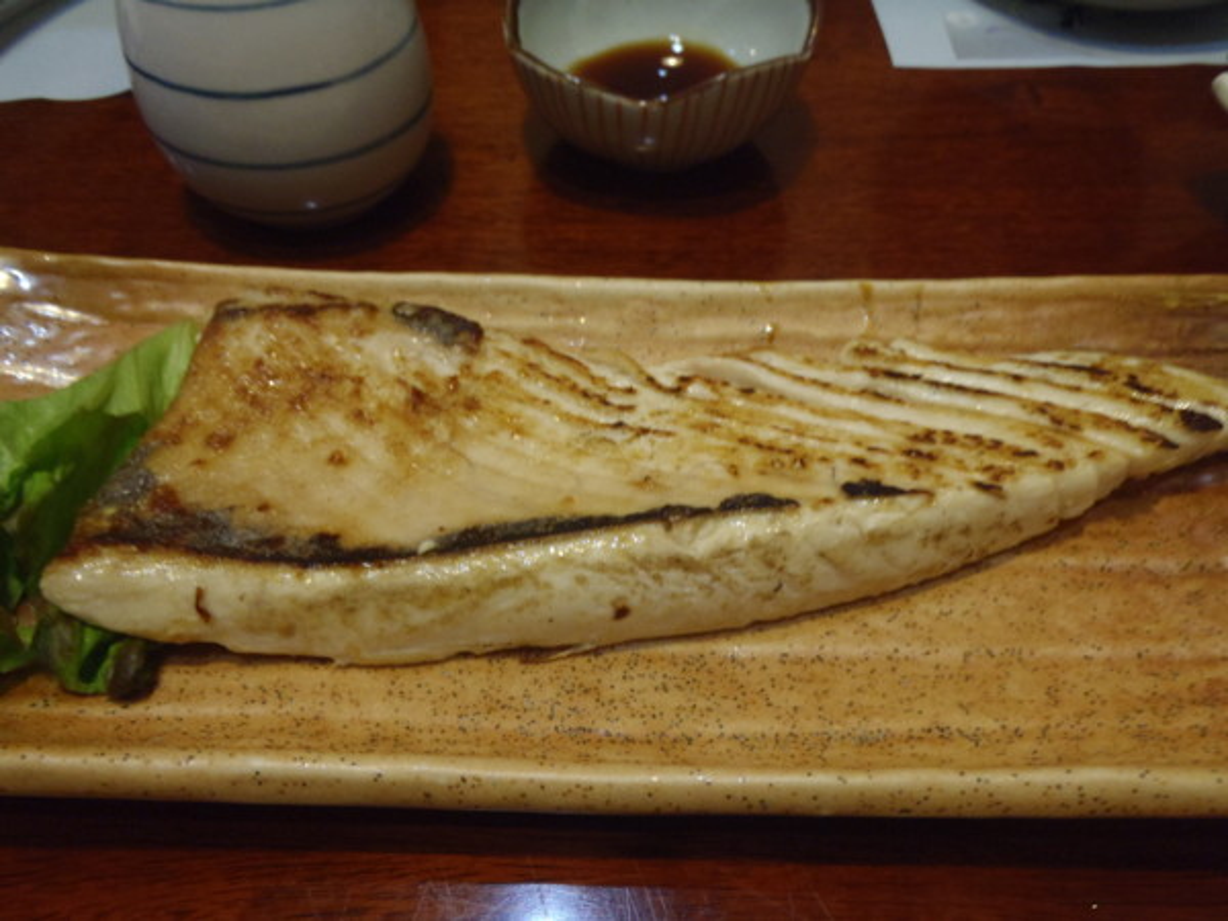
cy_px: 460
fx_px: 993
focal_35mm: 28
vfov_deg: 49.7
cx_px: 614
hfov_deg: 63.4
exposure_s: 1/5
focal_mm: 5
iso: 200
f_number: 3.9
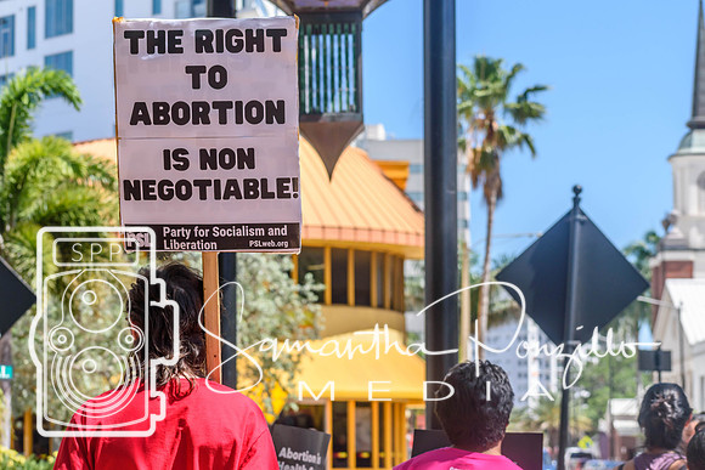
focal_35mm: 129
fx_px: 2527
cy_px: 235
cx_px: 352
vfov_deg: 10.6
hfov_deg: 15.9
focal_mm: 86
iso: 200
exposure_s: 1/800
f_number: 7.1
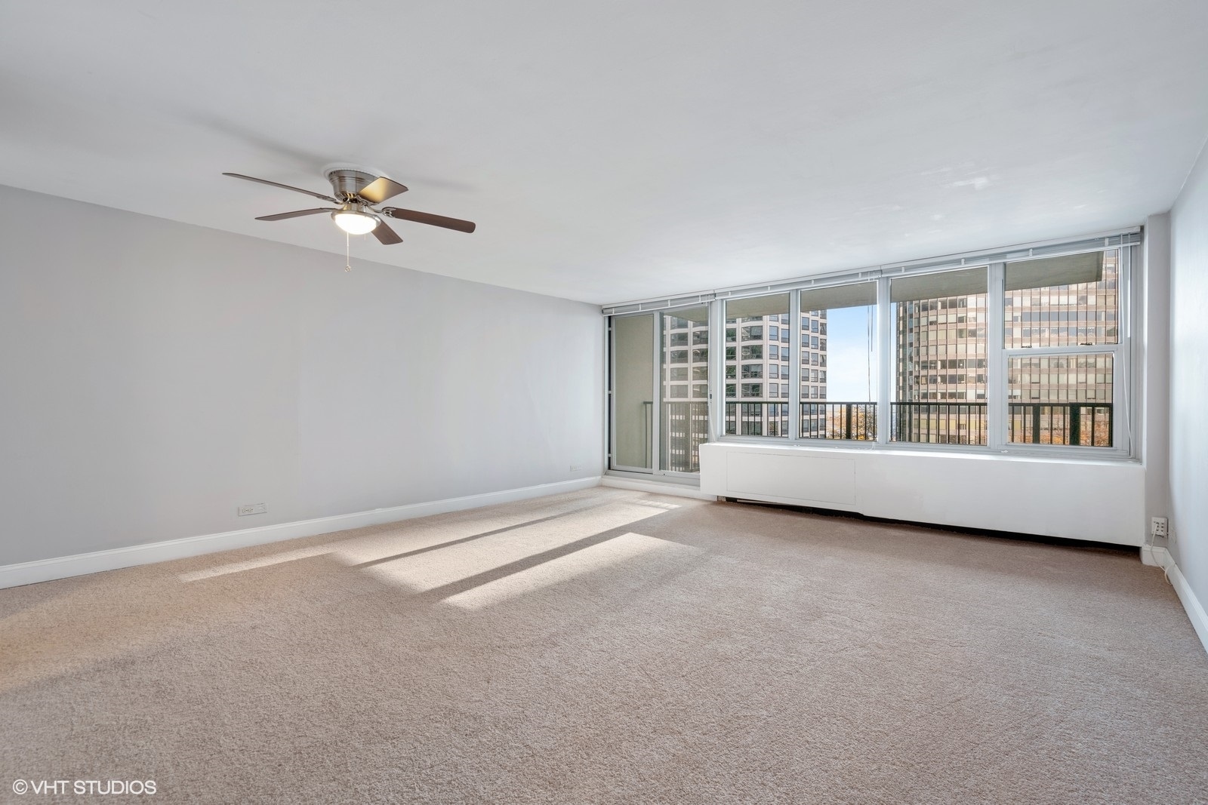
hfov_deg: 96.7
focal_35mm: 16
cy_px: 402
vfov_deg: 73.8
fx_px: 537
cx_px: 604
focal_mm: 16
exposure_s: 1/1.67
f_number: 7.1
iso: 320
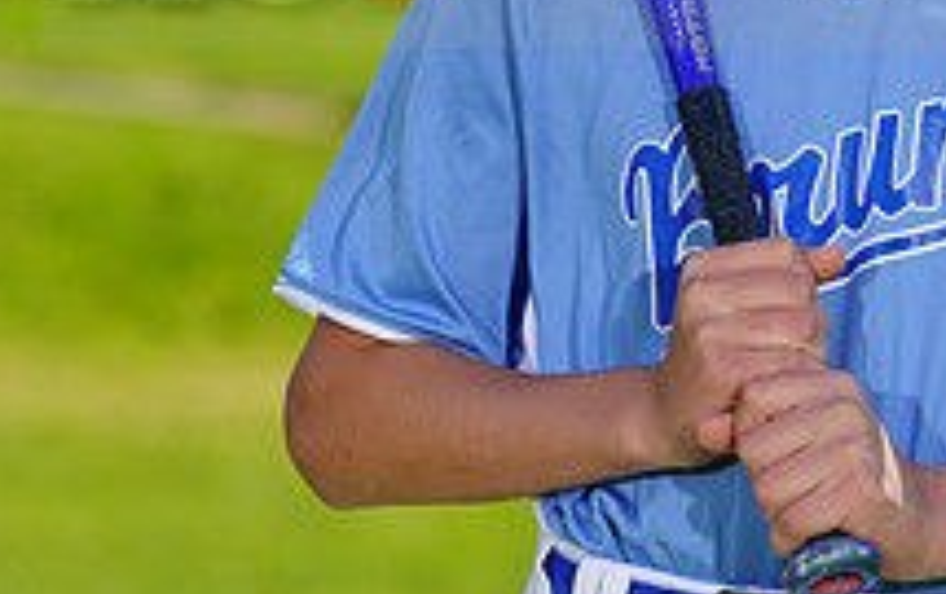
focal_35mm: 590
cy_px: -92
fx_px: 15231
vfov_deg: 2.2
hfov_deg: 3.6
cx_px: 825
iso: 100
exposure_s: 1/250
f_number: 8
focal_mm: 215
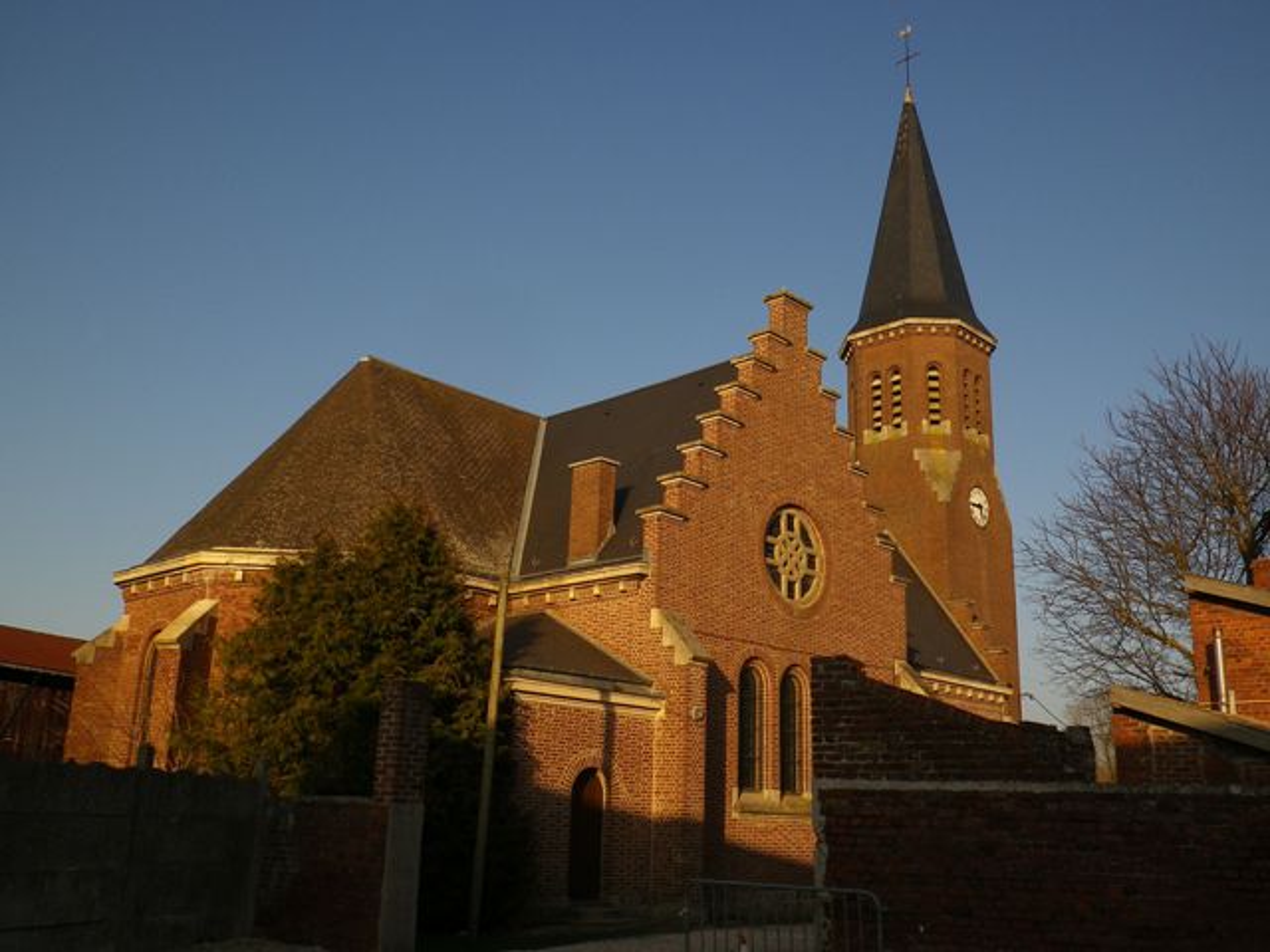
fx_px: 1247
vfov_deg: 41.8
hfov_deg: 54.0
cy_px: 476
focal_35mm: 34
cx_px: 635
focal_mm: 6.1
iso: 80
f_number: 9.2
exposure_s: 1/125
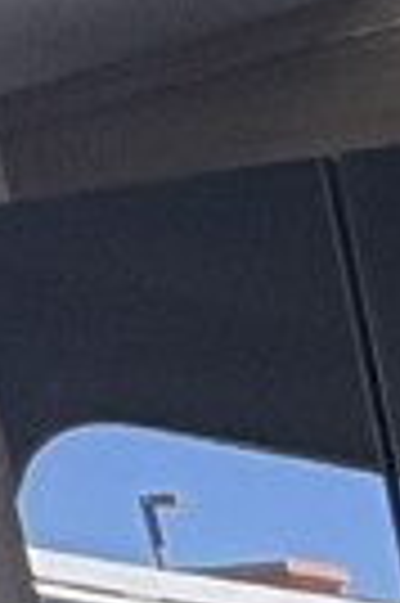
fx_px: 2540
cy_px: 1656
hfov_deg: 5.9
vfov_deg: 10.6
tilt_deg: -15.7
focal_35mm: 152
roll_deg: +1.8
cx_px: 2043
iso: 200
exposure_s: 1/99
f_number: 2.2
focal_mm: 2.22
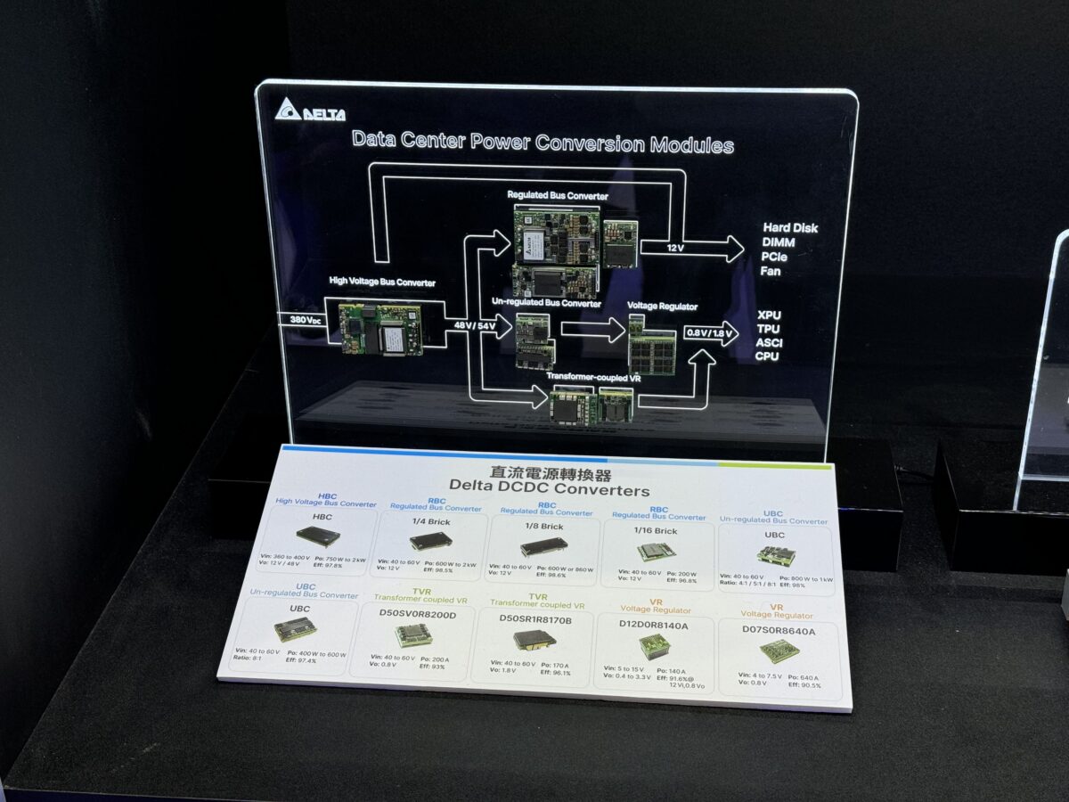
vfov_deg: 30.3
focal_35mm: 48
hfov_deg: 39.7
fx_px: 1482
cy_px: 401
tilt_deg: -28.7
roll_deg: +1.3
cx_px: 534
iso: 100
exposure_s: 1/96
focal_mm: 6.76
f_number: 1.78
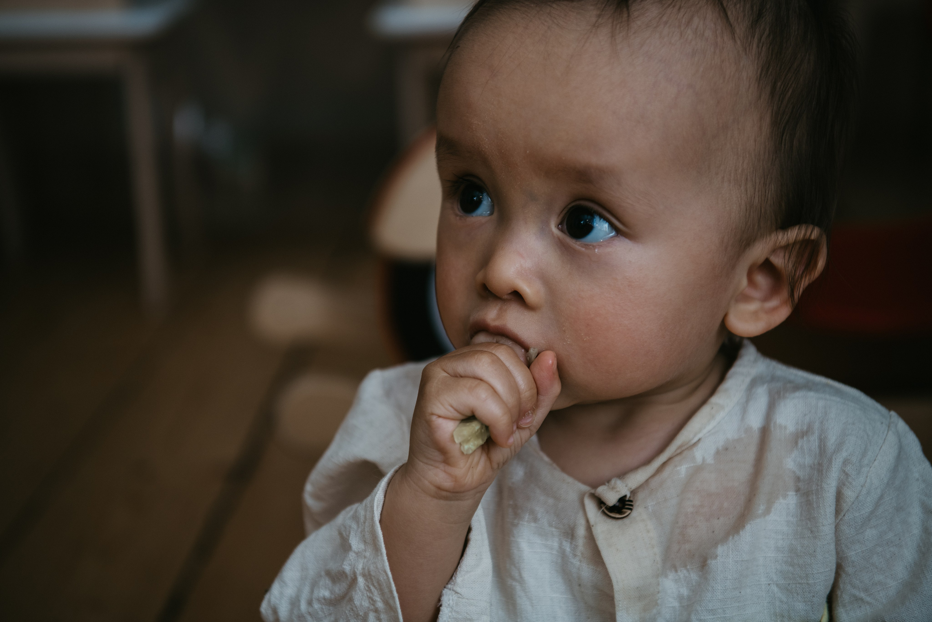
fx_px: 1812
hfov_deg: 28.8
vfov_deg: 19.5
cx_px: 466
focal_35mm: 70
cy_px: 311
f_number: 3.5
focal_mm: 70
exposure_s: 1/160
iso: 100
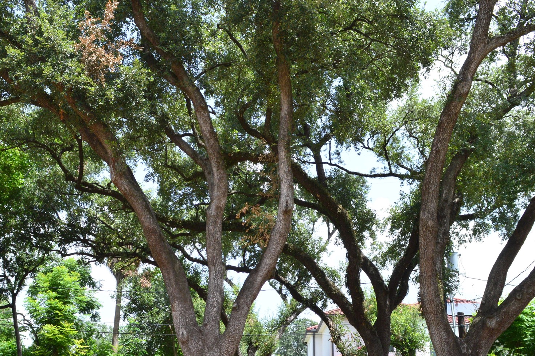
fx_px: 594
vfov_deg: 32.8
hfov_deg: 48.3
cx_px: 227
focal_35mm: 40
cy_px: 257
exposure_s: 1/320
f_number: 10
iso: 400
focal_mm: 18
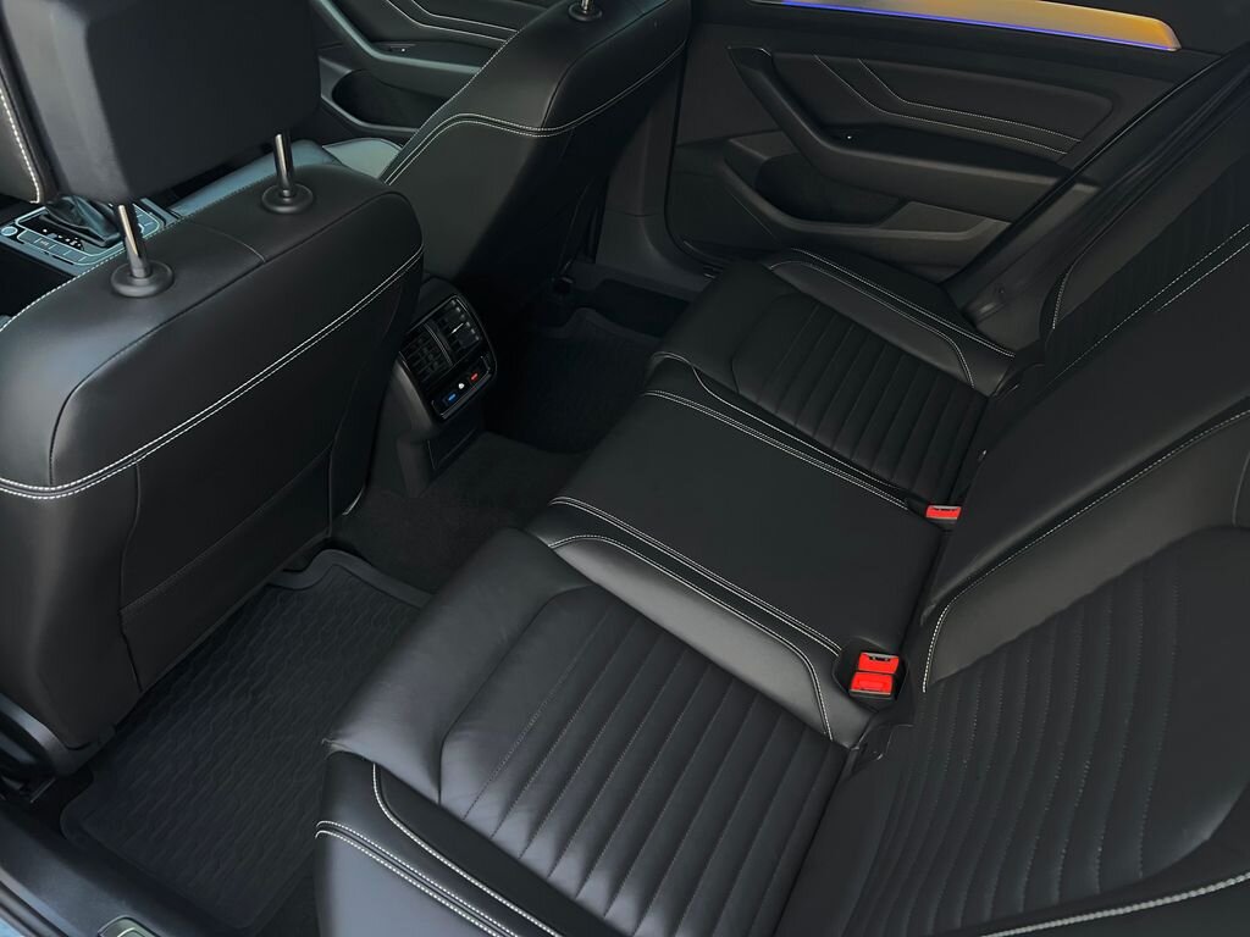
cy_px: 468
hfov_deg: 67.3
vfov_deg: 53.1
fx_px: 939
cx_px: 625
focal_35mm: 26
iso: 400
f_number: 1.5
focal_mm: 5.7
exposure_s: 1/60
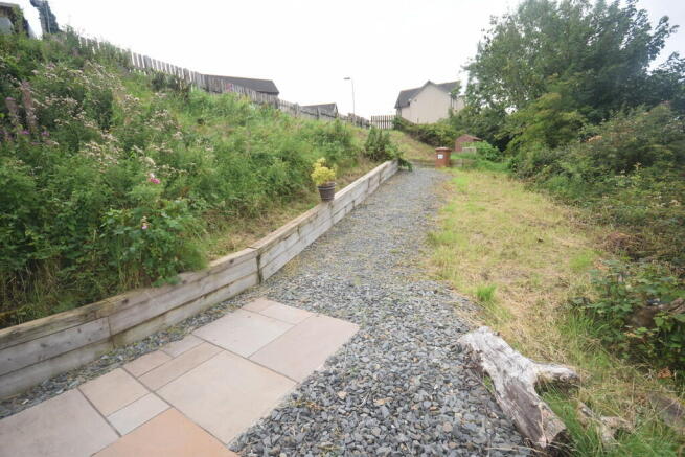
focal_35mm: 16
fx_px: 314
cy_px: 228
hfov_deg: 95.0
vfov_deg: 72.1
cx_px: 342
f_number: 6.3
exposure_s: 1/160
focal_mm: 11
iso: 100
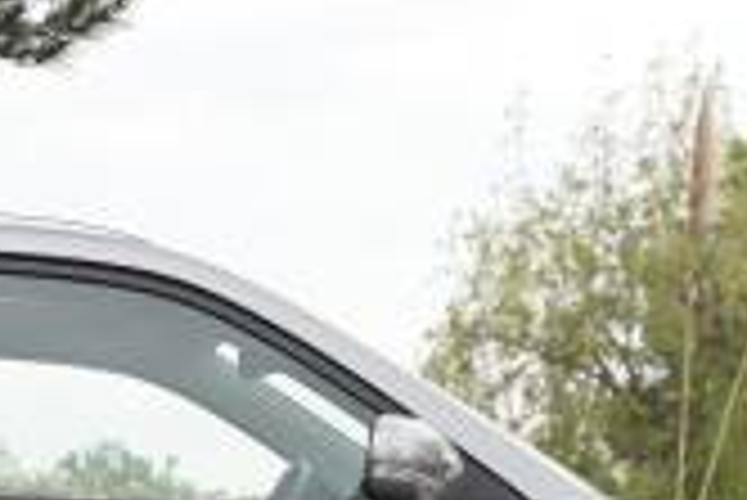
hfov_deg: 11.3
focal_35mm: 180
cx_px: 72
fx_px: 3748
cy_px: 617
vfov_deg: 7.6
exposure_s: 1/60
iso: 160
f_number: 4
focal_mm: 46.9
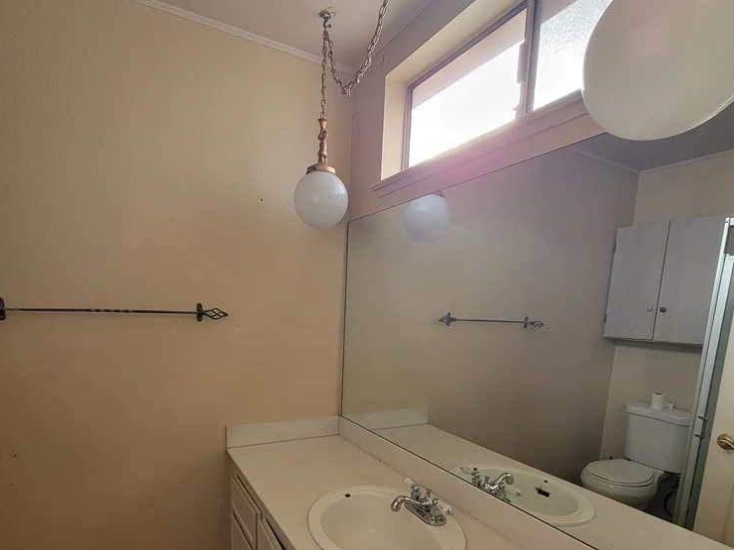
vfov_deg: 68.9
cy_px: 381
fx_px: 382
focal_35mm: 18
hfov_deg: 87.7
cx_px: 360
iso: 80
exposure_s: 1/120
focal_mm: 2.2
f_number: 2.2
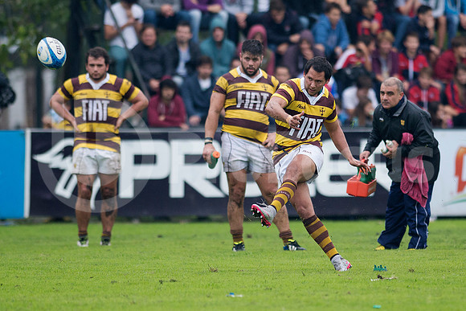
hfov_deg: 6.9
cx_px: 233
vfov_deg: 4.6
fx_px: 3884
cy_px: 156
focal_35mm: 300
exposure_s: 1/3200
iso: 1100
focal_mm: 300
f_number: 2.8
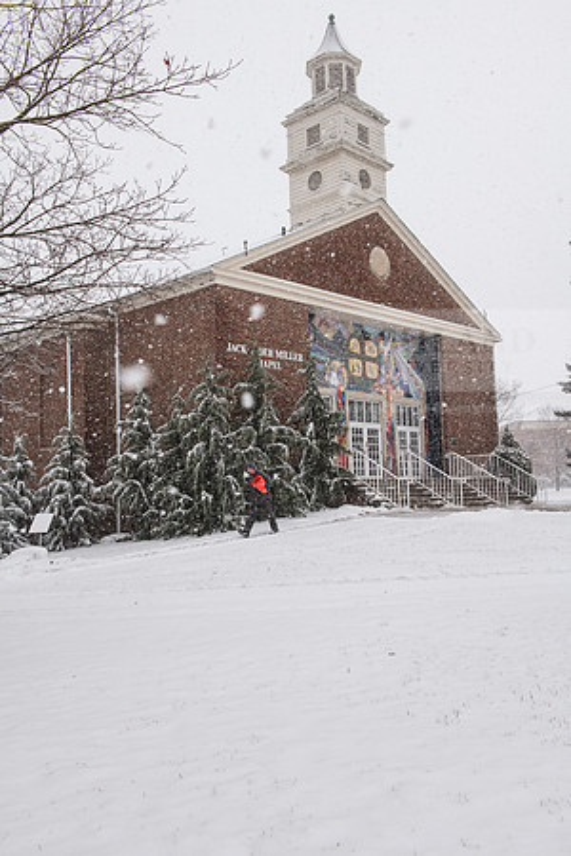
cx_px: 286
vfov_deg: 54.4
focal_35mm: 35
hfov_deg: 37.9
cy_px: 428
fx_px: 833
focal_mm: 35
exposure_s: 1/800
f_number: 7.1
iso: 1000
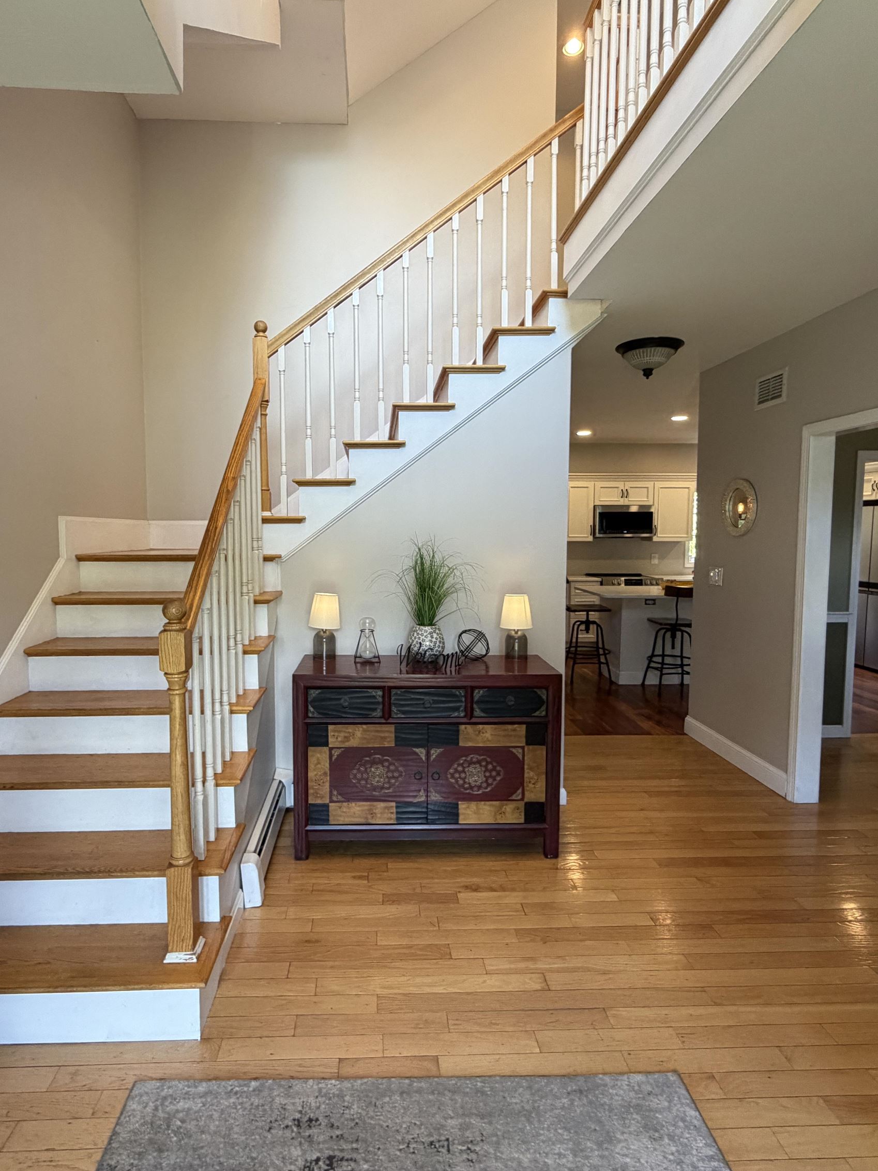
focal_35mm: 19
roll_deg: +0.7
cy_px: 578
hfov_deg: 68.5
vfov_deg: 84.7
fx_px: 643
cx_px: 397
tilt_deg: -4.6
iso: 250
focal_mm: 2.22
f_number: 2.2
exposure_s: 1/120
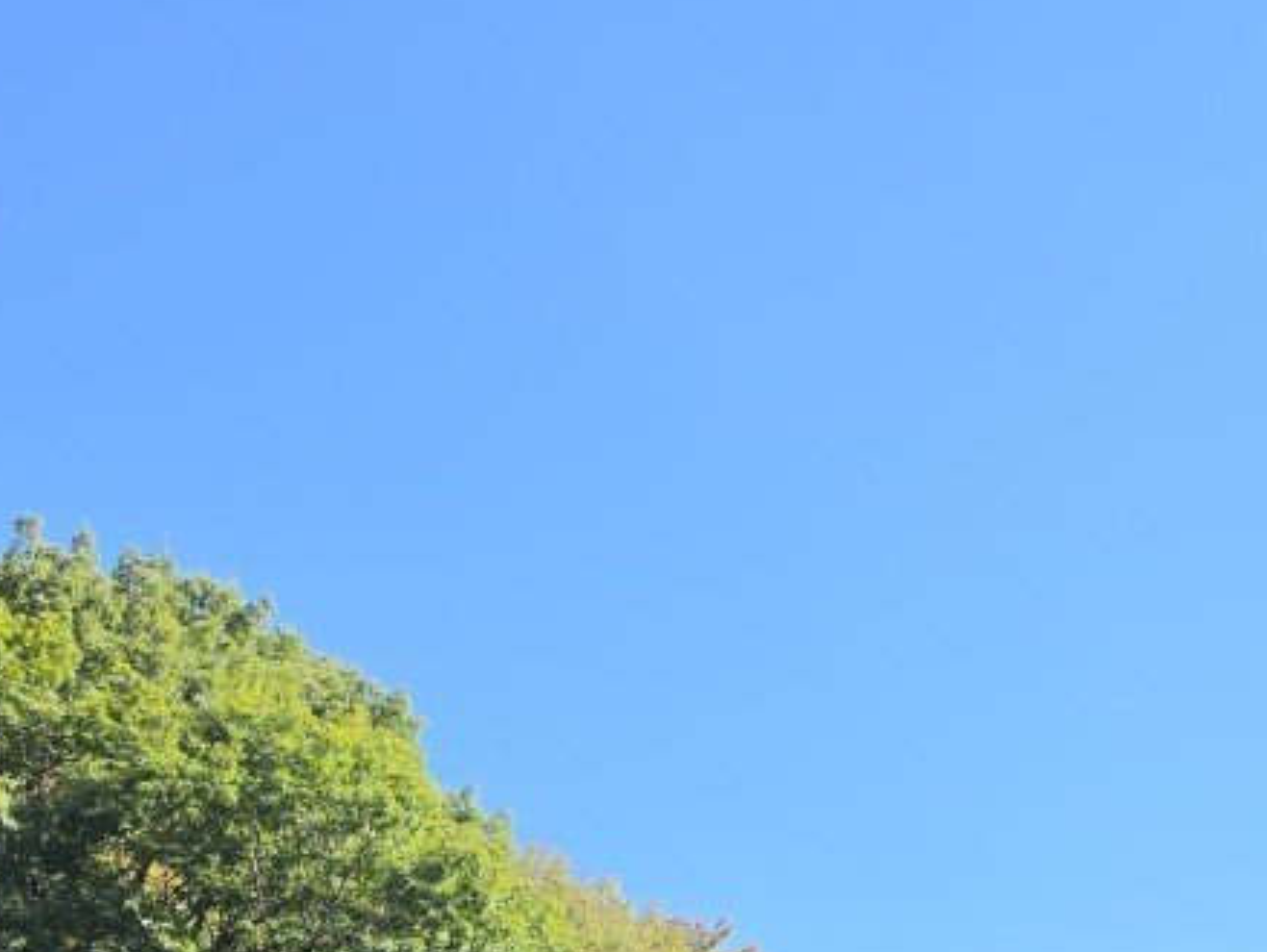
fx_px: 2454
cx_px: 1019
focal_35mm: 67
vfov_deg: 21.4
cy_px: 877
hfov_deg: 28.3
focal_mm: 6.5
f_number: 1.4
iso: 64
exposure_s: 1/2805
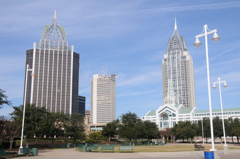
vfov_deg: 32.9
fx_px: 270
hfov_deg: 48.0
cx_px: 120
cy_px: 80
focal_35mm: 40
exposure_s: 1/1250
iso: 500
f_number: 11
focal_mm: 27
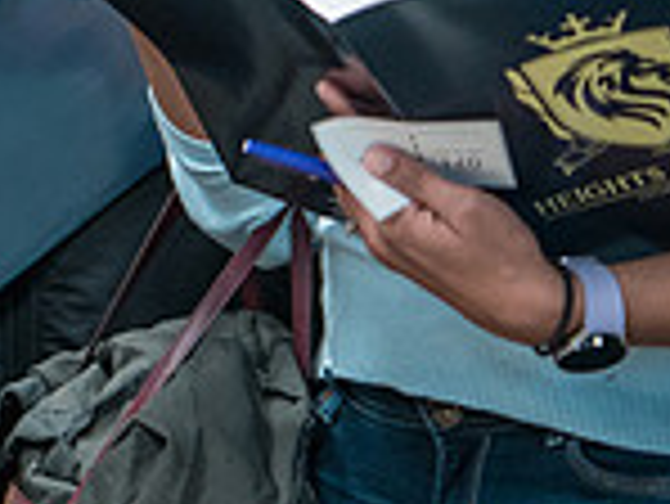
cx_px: -461
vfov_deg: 4.1
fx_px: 6973
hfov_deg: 5.4
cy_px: -49
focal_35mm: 360
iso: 1600
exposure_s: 1/200
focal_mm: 85
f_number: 2
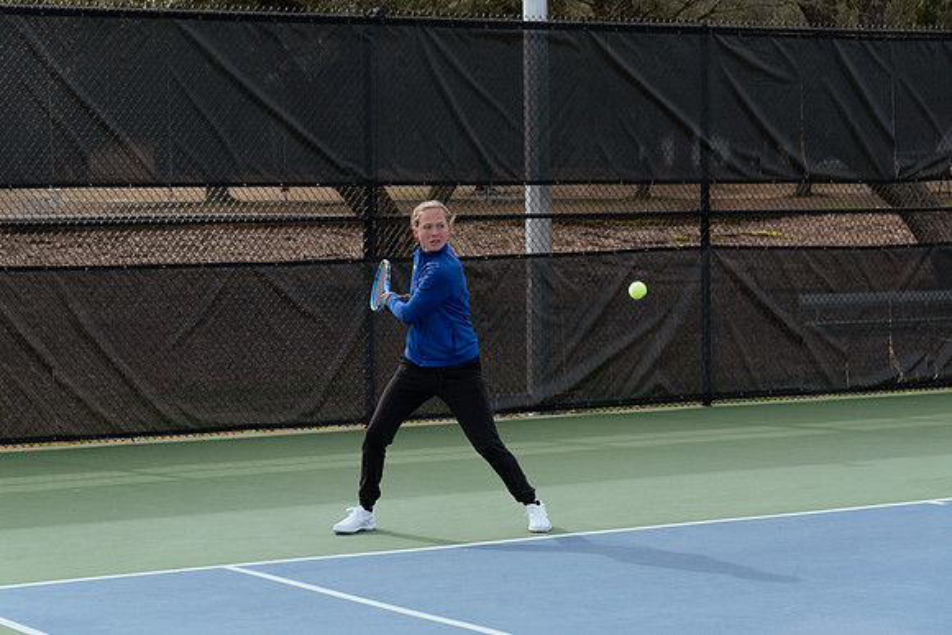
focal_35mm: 98
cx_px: 461
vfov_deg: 14.0
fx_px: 2582
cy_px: 318
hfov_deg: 20.9
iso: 640
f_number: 5.3
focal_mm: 90
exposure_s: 1/4000
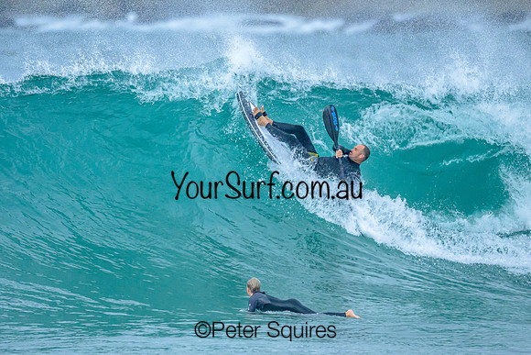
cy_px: 192
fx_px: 16145
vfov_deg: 1.3
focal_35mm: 1094
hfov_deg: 1.9
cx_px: 215
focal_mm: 800
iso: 2800
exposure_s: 1/3200
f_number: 6.3
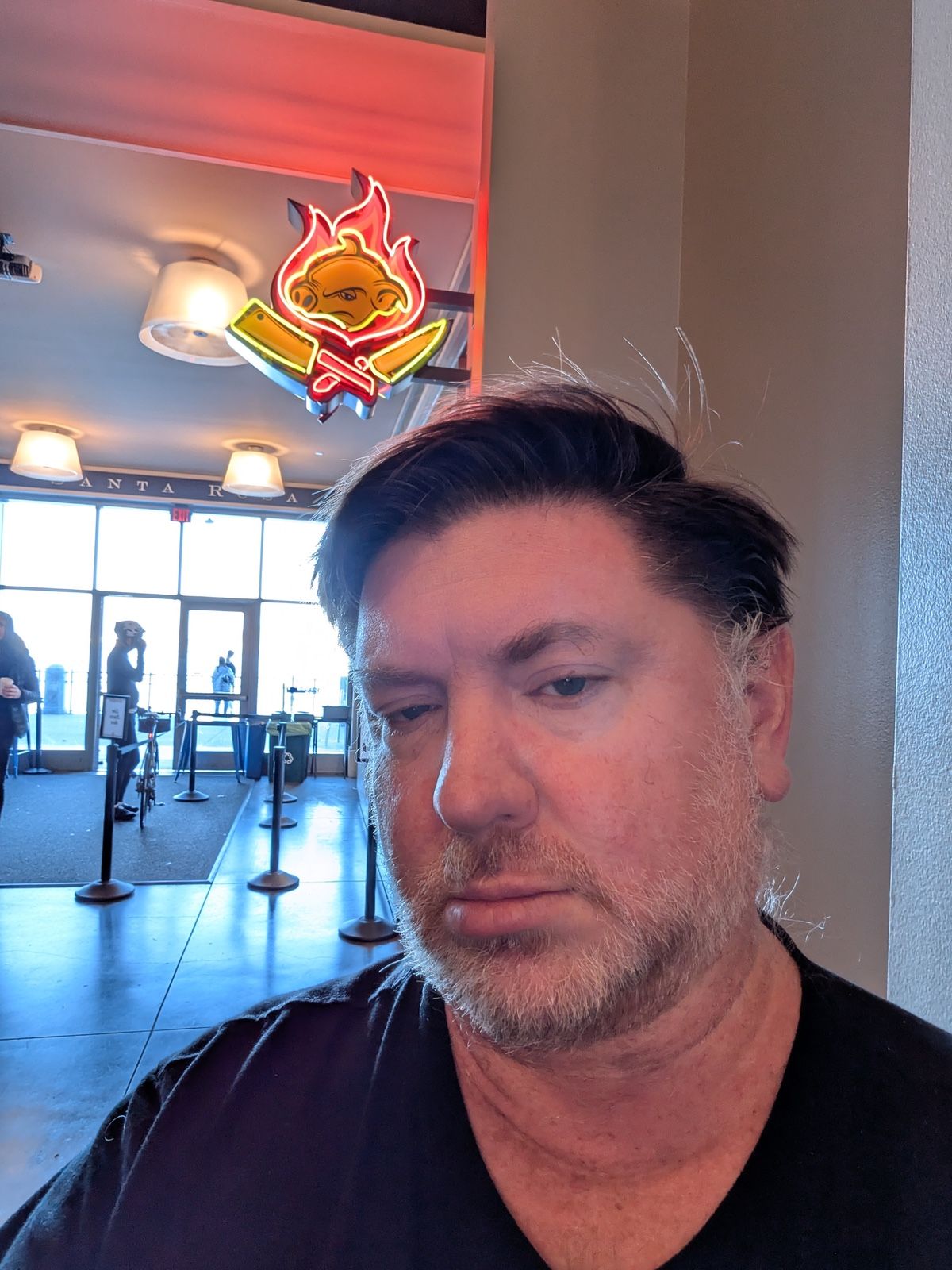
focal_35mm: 21
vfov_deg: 79.0
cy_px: 635
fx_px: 770
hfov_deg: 63.4
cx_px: 476
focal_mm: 2.74
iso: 54
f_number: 2.2
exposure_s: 1/40
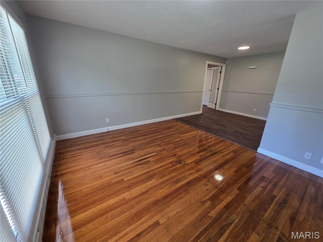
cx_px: 162
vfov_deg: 89.9
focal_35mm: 13
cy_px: 121
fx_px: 121
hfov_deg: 106.2
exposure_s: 1/120
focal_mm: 2.2
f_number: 1.9
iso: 160
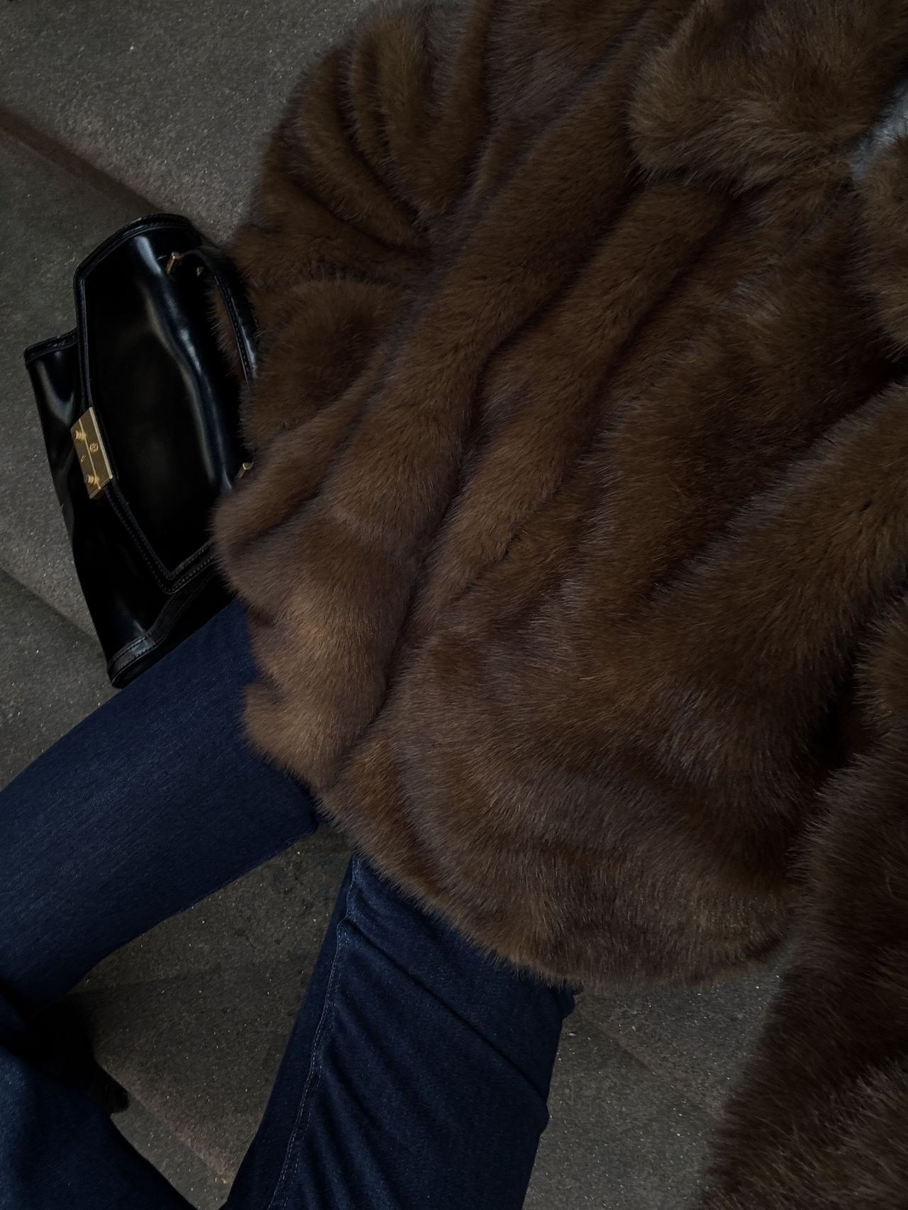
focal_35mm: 30
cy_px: 605
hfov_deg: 46.8
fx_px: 1049
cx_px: 454
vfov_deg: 60.0
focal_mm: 2.69
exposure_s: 1/121
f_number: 1.9
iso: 50
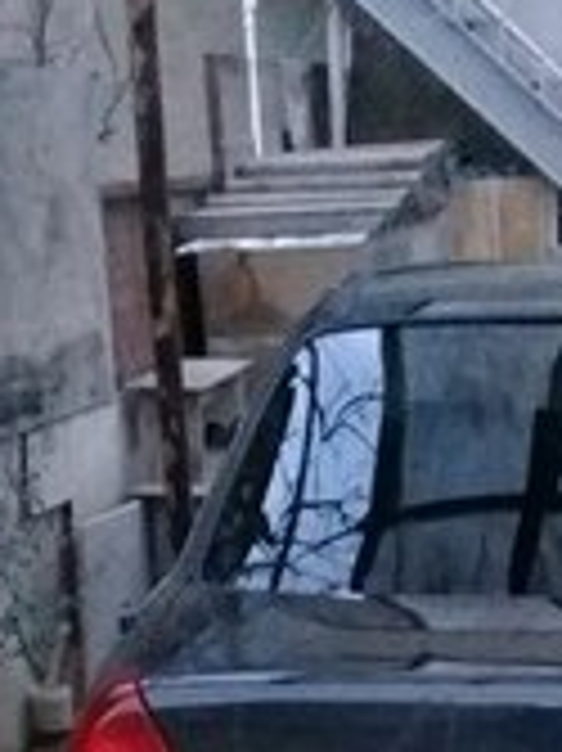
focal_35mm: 92
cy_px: 1076
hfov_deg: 15.9
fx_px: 1994
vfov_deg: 19.1
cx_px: 495
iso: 800
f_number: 2.2
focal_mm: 3.3
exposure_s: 1/17
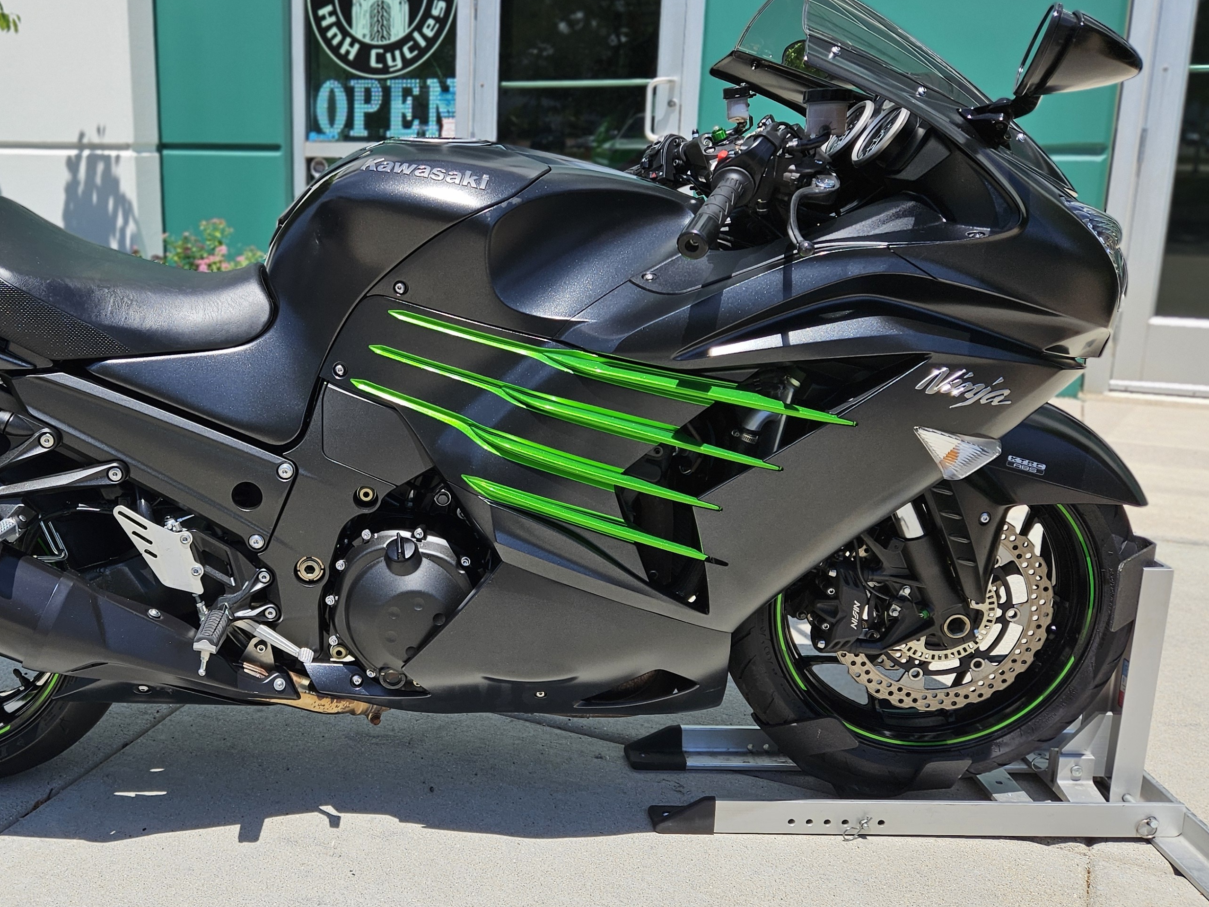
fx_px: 1257
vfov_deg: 39.6
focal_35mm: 36
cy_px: 430
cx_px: 355
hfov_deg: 49.9
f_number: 1.8
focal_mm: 5.4
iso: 25
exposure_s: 1/1718
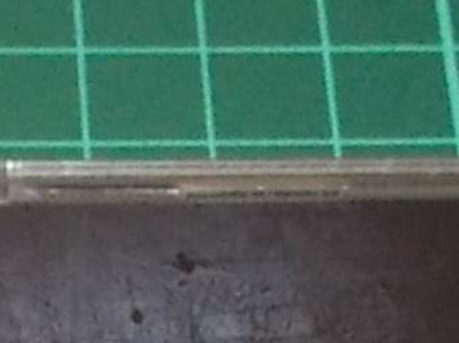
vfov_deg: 6.9
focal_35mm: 195
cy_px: 1003
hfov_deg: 9.9
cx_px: -153
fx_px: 2584
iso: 200
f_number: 3.3
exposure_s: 1/30
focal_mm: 4.1
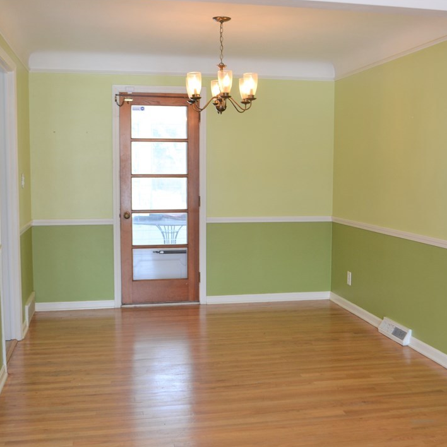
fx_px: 628
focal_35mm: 43
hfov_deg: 39.1
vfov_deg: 39.2
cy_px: 226
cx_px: 251
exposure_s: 1/80
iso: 400
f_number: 4.5
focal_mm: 22
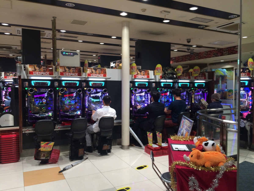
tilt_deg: -3.5
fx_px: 213
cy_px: 96
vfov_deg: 48.2
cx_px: 127
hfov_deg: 61.7
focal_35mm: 29
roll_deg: +0.3
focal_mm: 4.15
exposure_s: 1/60
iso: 50
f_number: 2.2
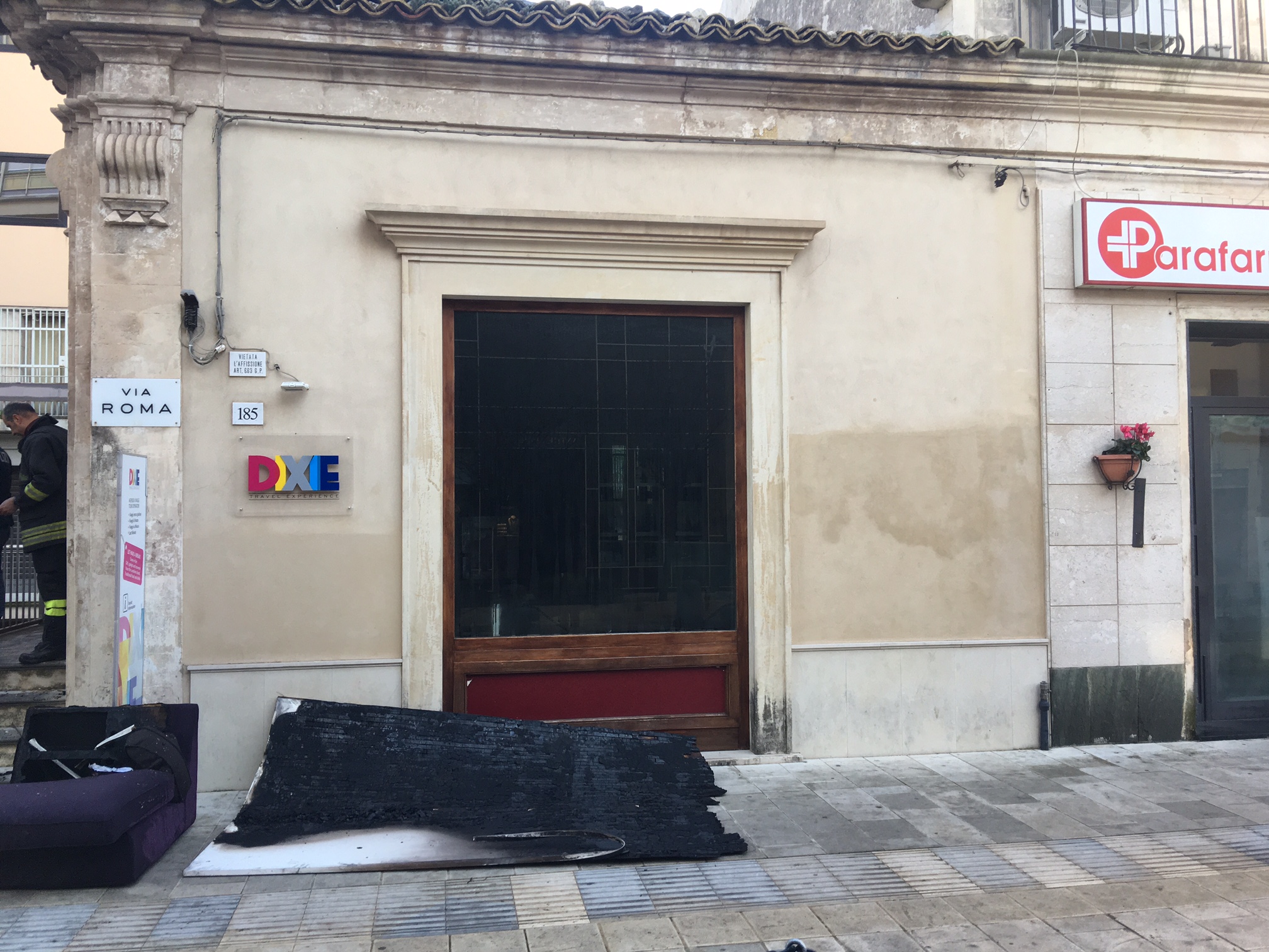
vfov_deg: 48.2
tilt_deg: +1.6
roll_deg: -0.8
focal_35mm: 29
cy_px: 476
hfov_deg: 61.7
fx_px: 1063
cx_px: 634
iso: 32
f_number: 2.2
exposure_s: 1/100
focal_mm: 4.15
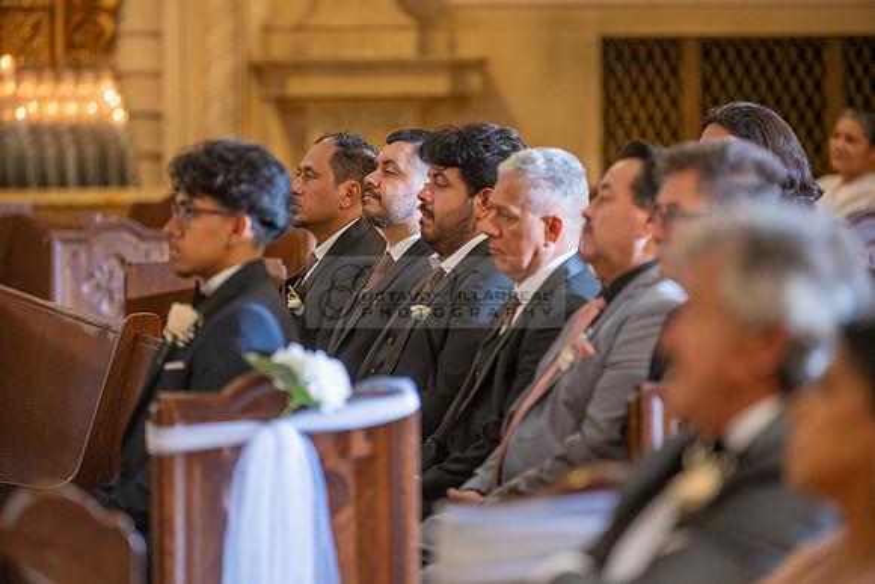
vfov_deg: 6.9
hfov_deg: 10.3
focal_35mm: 200
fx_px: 4862
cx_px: 438
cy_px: 292
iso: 1000
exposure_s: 1/100
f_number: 2.8
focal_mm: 200
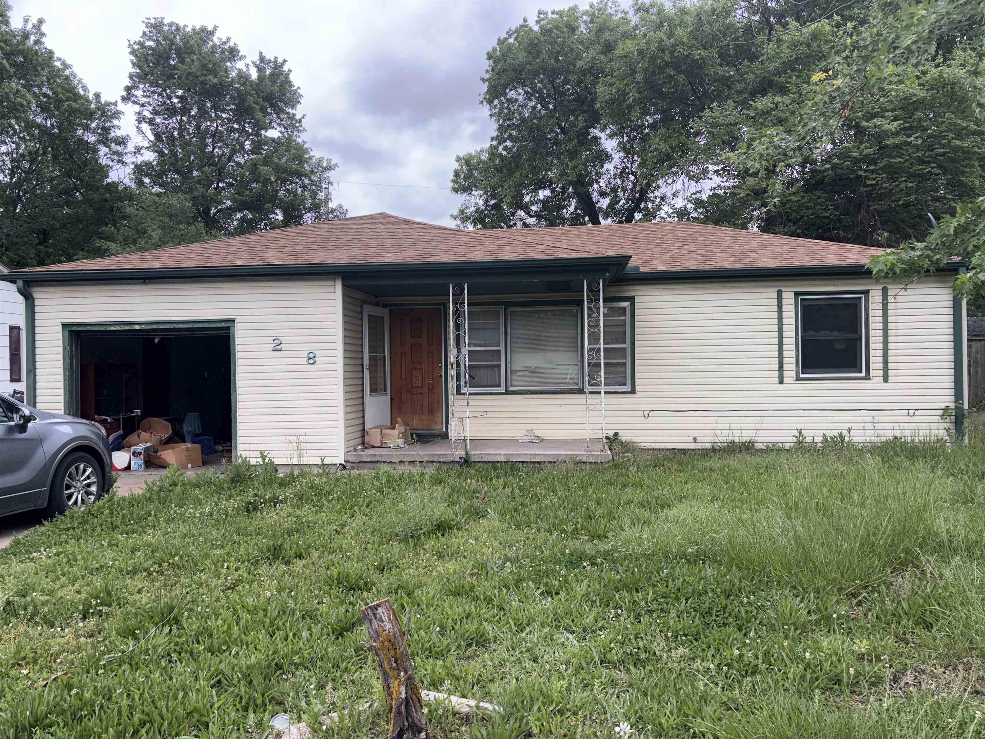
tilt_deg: +0.0
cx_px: 492
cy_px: 370
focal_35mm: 26
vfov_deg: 53.1
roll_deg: +0.8
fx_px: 740
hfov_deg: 67.3
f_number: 1.6
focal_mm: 5.96
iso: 40
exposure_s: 1/739
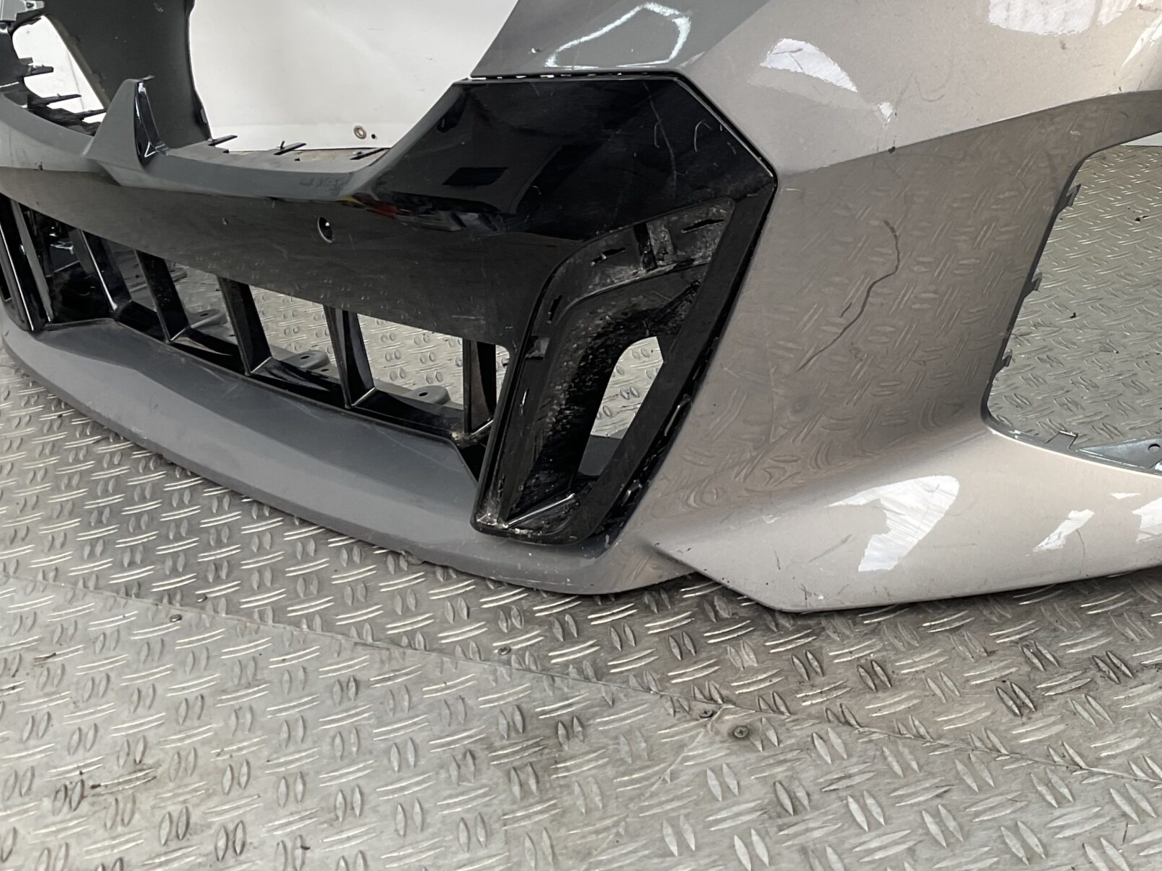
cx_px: 888
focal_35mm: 46
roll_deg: +6.4
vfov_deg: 30.8
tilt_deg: -16.1
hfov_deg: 40.0
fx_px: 1544
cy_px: 190
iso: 16
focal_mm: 3
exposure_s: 1/135
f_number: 1.8
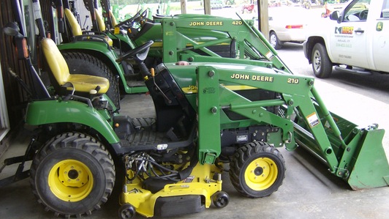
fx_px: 413
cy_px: 90
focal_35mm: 40
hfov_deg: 50.5
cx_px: 198
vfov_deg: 29.6
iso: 100
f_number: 2.8
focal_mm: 6
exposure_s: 1/90.8
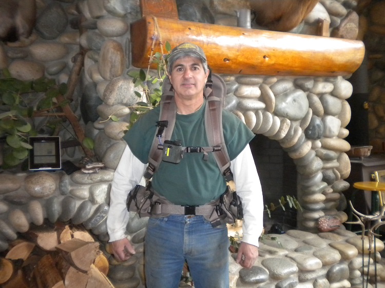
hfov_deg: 52.6
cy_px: 144
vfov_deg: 40.7
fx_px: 389
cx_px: 192
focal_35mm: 35
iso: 400
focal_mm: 6.3
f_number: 3.1
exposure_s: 1/30
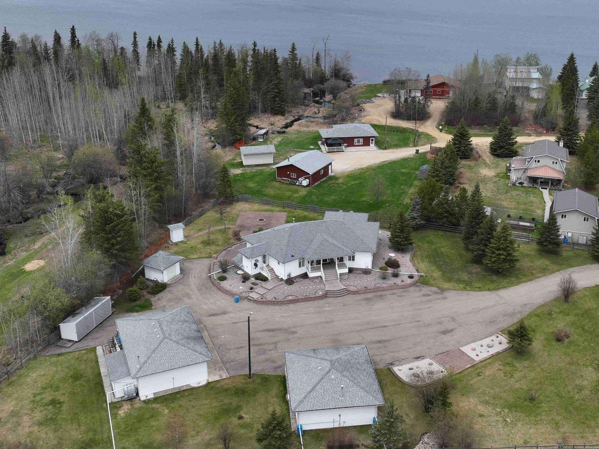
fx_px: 658
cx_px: 330
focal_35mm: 38
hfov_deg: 48.9
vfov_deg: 37.5
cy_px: 170
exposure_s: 1/1600
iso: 100
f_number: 2.8
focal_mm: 12.29
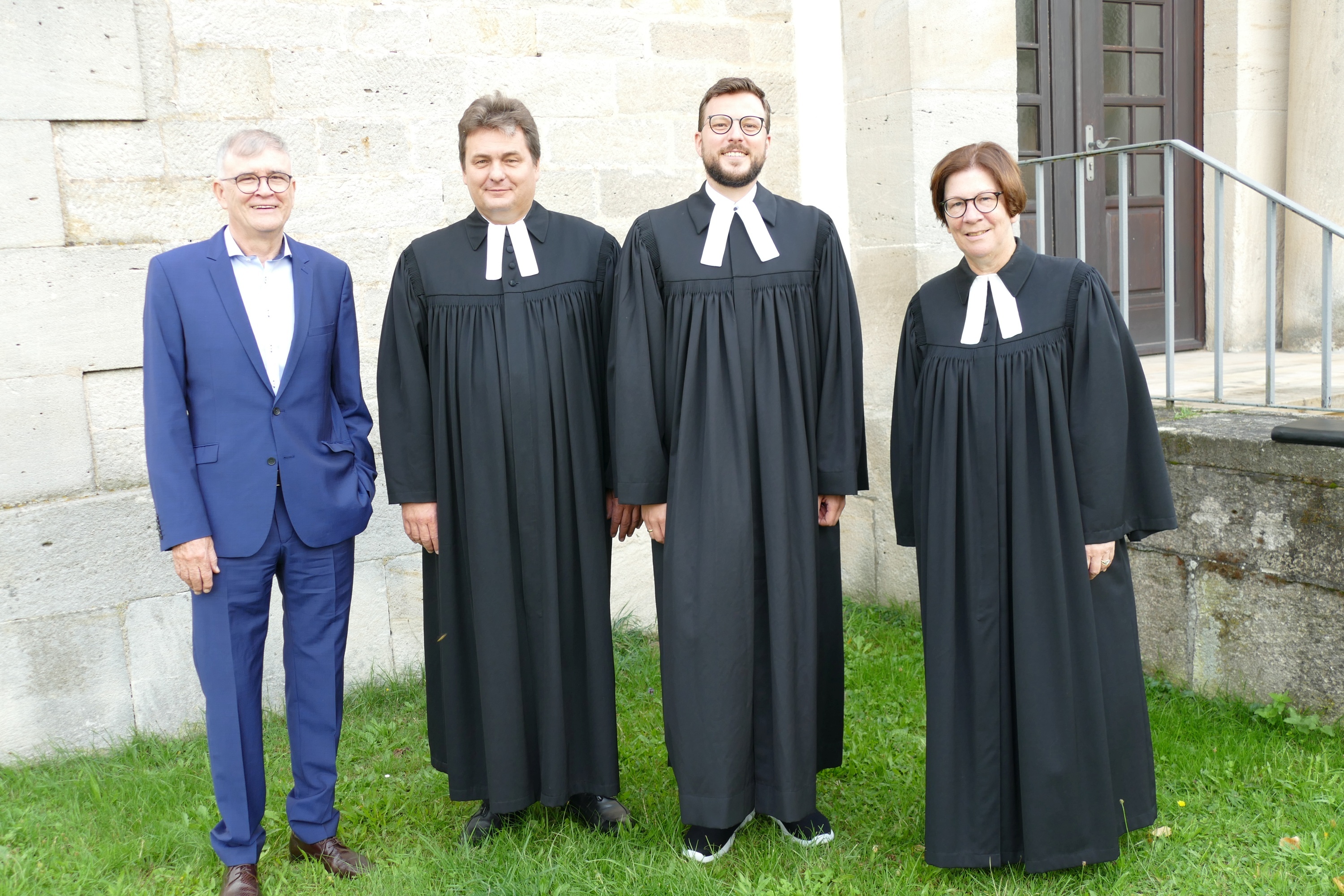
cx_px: 672
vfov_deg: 37.9
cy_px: 448
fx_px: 1307
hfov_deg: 54.4
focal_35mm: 35
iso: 125
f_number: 3.1
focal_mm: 12.9
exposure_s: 1/100
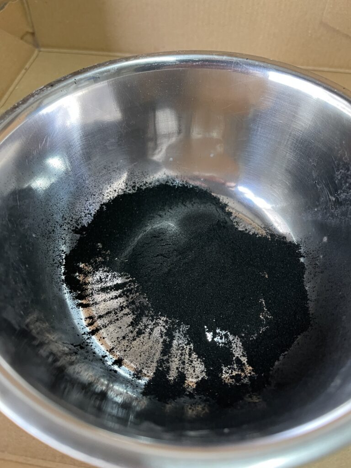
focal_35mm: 25
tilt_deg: -54.0
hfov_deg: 54.9
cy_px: 234
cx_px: 176
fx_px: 338
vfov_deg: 69.4
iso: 400
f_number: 1.6
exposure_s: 1/60
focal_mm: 5.1
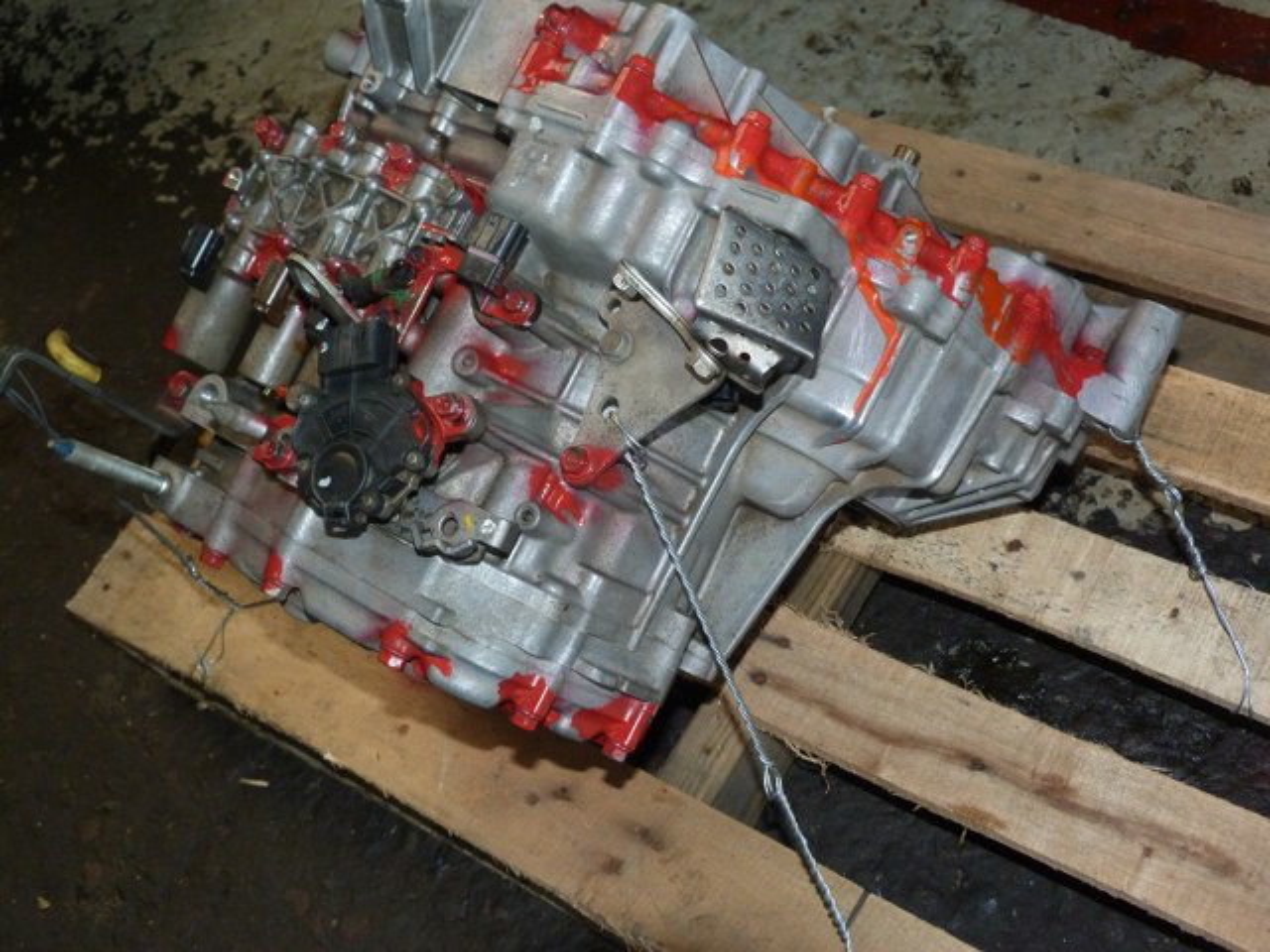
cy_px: 476
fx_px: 1688
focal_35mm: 46
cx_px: 635
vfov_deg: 31.5
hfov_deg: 41.2
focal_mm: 8.3
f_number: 3.2
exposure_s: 1/60
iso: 200
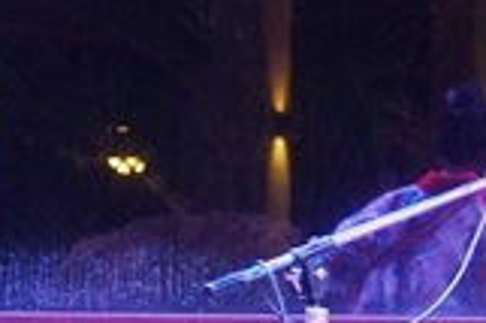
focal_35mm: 365
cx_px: -130
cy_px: 165
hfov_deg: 5.6
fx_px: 4929
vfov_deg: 3.8
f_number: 5
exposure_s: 1/15
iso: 1600
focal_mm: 49
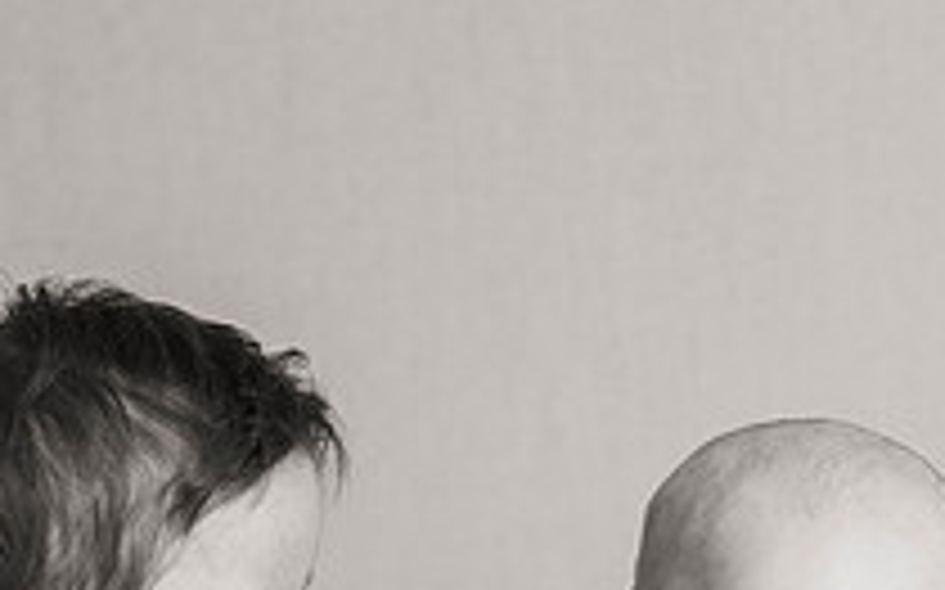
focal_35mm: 197
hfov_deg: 10.6
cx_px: 536
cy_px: 808
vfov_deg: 6.6
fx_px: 5071
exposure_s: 1/200
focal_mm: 70
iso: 400
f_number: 5.6
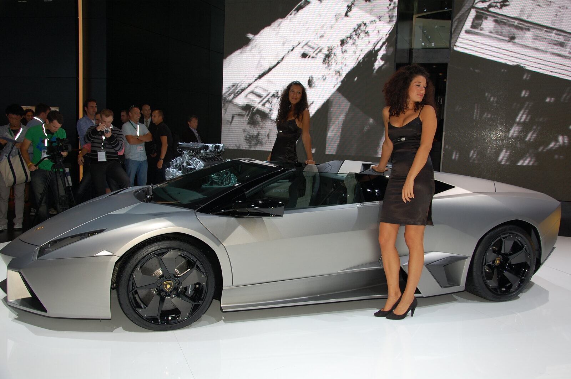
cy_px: 190
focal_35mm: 33
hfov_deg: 57.3
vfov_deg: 39.9
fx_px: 523
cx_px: 286
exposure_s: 1/125
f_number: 5.6
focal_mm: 22
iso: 200
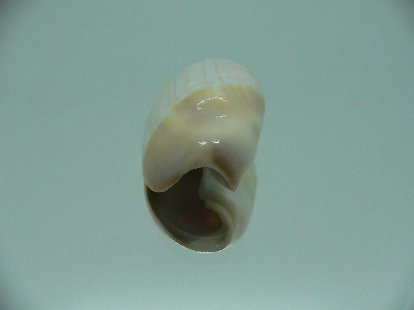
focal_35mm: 35
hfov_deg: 52.6
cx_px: 207
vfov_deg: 40.7
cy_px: 155
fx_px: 419
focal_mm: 4.6
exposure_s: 1/80
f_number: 2.8
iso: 80
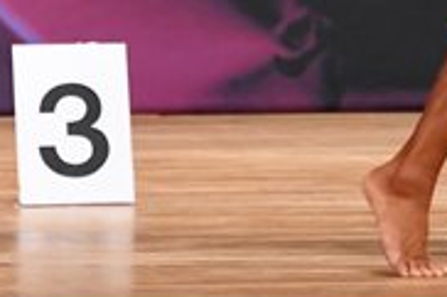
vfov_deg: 1.3
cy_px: -216
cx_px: -215
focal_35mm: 1023
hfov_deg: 2.0
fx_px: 12691
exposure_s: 1/400
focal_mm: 160
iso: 5000
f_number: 5.6
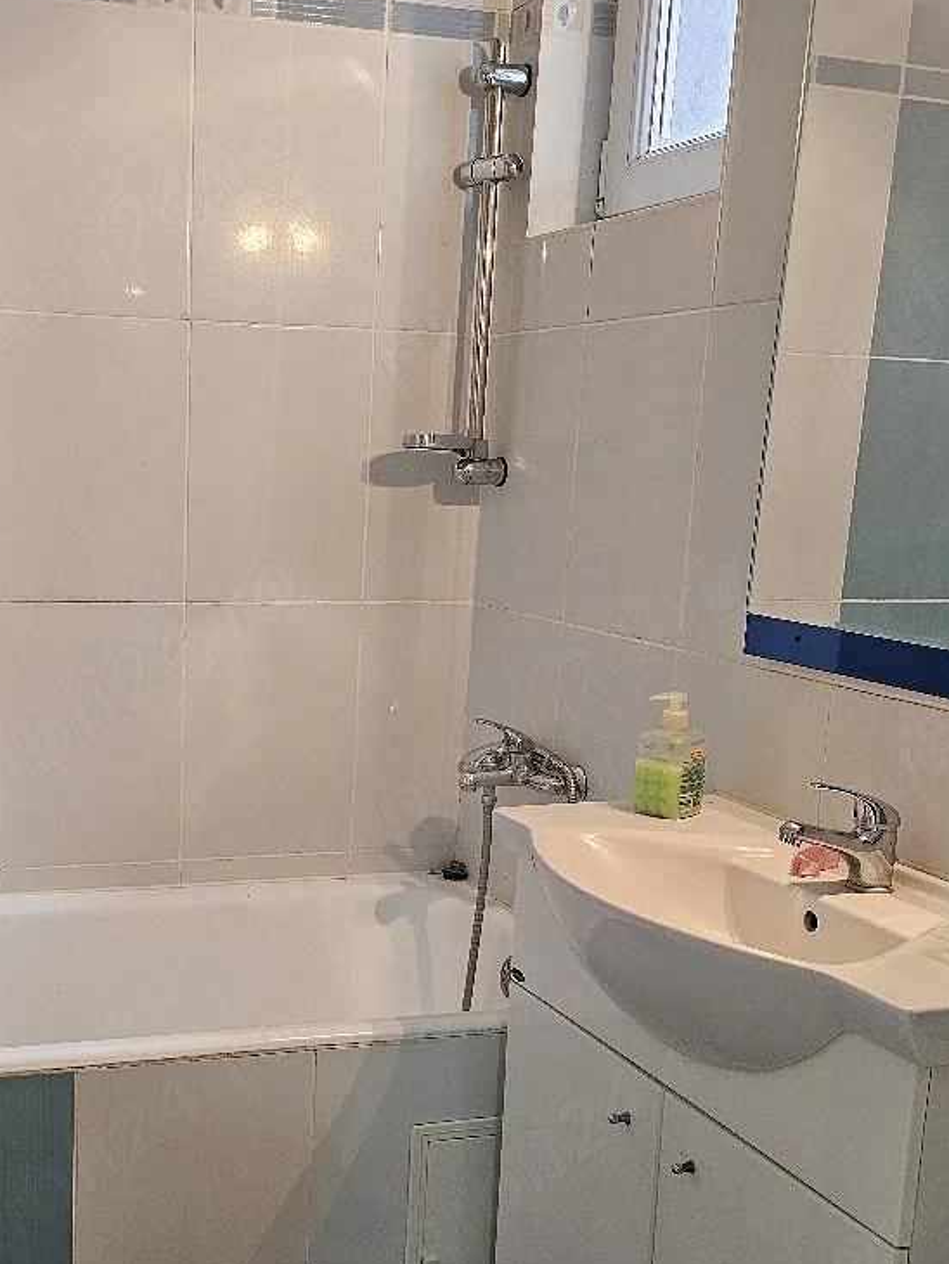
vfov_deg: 44.5
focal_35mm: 42
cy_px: 766
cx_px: 227
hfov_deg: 33.6
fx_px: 1534
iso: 800
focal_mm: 6.3
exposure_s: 1/101
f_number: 1.7
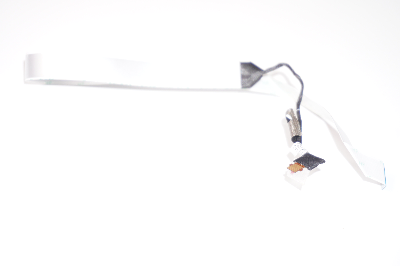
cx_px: 200
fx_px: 833
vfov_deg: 18.1
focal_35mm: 75
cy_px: 133
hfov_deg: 27.0
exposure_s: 1/160
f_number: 5.6
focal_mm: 50
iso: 160
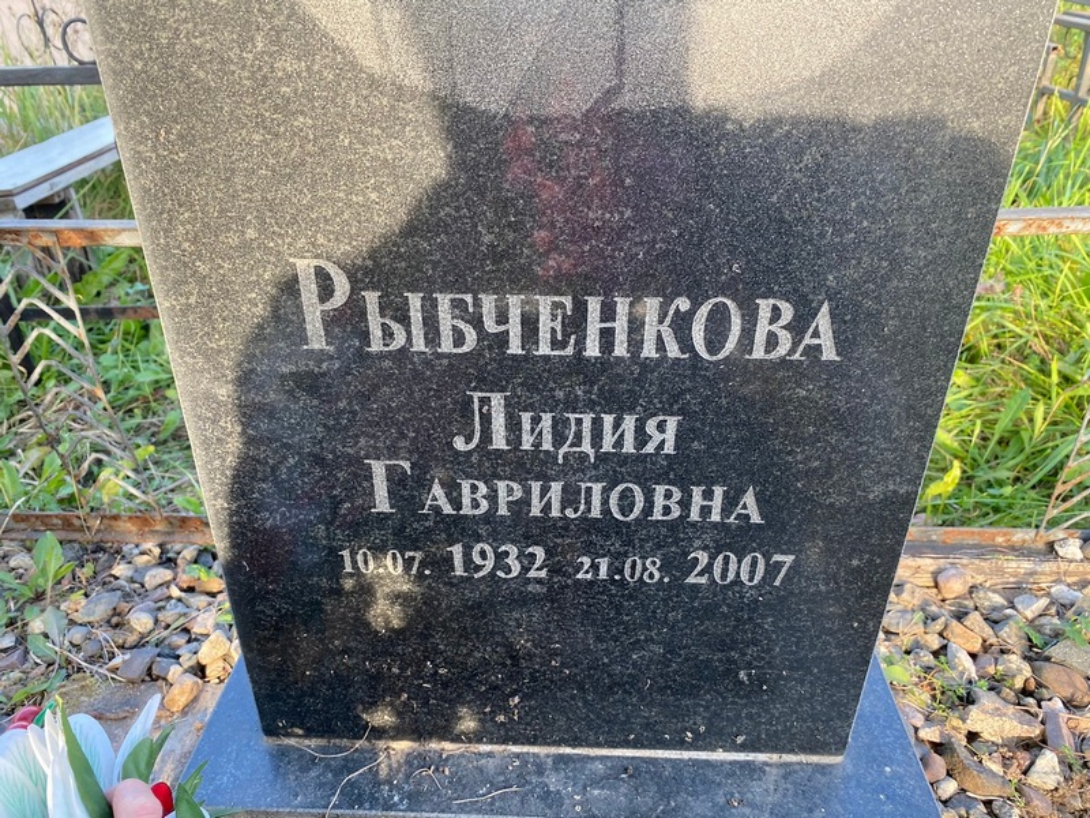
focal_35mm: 26
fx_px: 819
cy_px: 409
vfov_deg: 53.1
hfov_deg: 67.3
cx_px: 545
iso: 64
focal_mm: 4.25
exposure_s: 1/122
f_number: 1.8
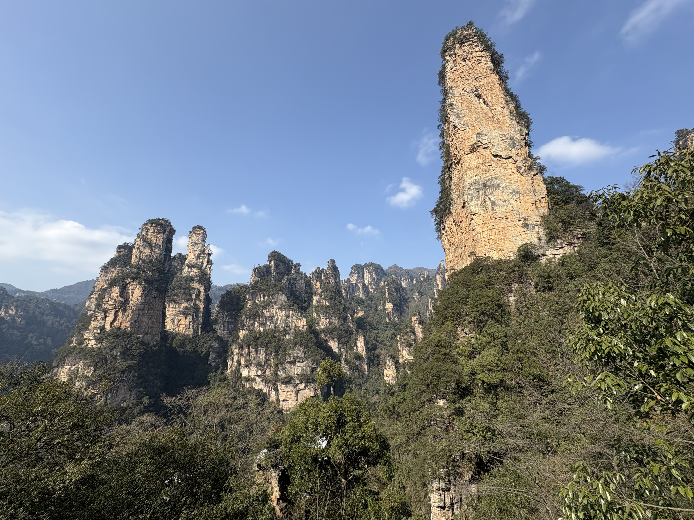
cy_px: 260
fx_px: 281
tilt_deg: +17.8
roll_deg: -0.3
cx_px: 347
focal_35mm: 14
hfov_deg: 102.1
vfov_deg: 85.7
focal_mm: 2.22
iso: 40
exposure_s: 1/1506
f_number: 2.2
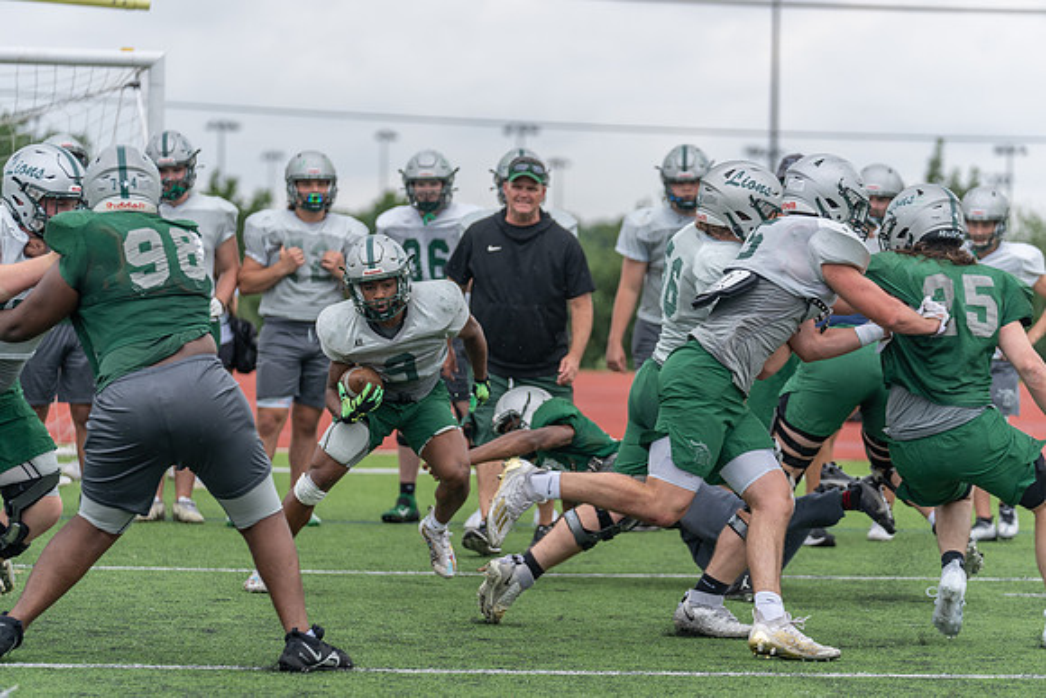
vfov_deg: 8.9
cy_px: 349
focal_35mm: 154
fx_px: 4475
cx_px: 523
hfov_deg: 13.3
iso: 200
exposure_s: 1/1250
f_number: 3.5
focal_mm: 154
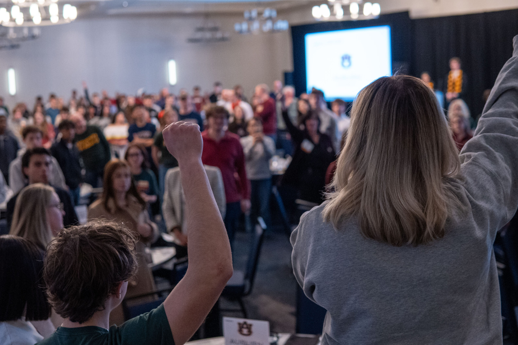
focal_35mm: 45
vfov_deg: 29.9
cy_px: 172
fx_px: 647
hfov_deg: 43.6
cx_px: 259
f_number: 2.5
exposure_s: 1/125
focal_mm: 30
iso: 2500
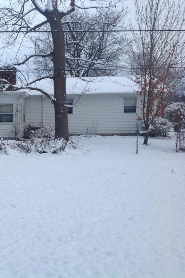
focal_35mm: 49
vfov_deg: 40.4
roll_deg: -0.3
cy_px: 138
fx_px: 378
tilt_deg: -4.9
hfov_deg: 26.0
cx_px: -1
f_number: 2.4
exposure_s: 1/315
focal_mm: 4.28
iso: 50
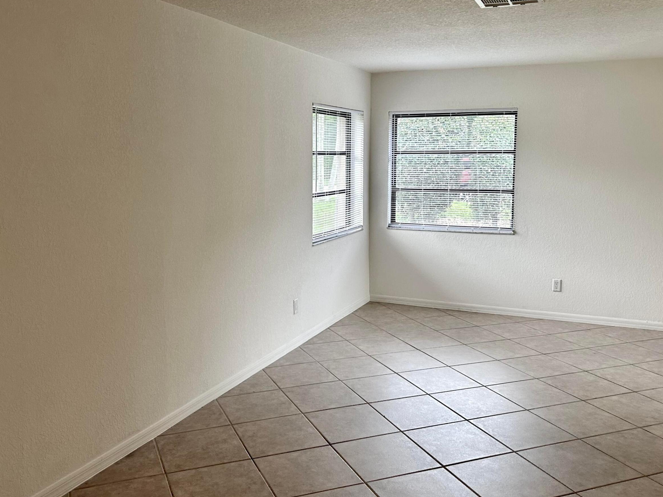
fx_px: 613
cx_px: 319
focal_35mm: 32
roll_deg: -2.1
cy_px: 234
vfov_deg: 44.1
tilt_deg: -5.6
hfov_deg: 56.8
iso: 125
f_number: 1.5
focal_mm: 5.7
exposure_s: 1/120
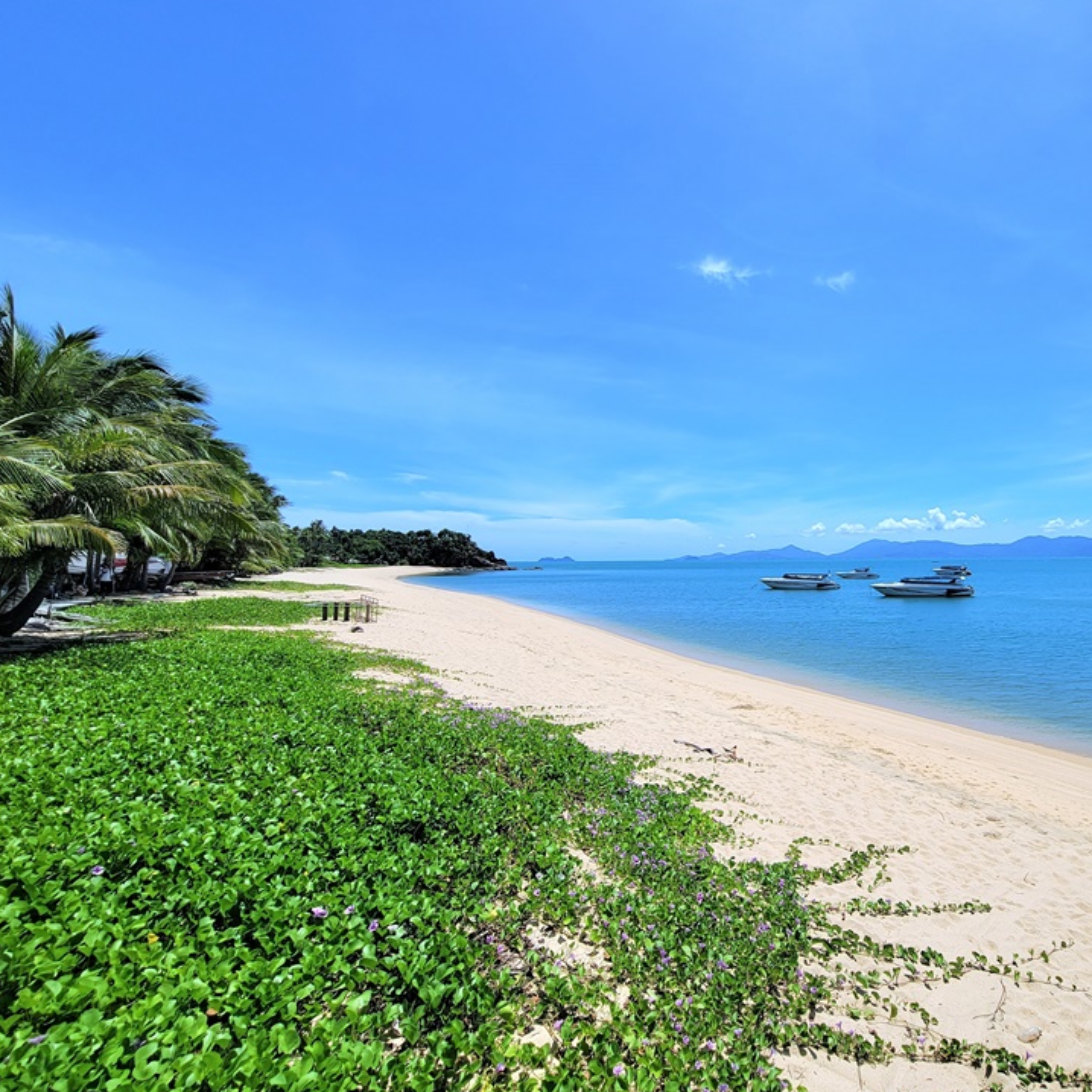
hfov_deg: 83.9
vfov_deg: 87.4
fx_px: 571
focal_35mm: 16
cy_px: 535
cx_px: 744
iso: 50
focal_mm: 2.2
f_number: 2.2
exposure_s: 1/3059
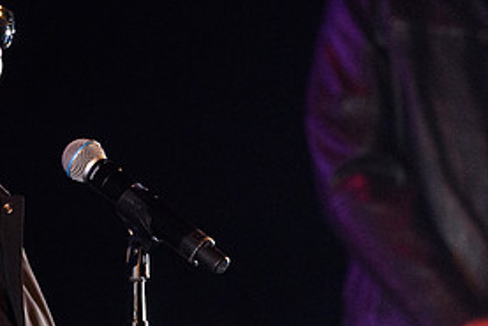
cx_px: 27
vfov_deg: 1.1
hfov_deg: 1.6
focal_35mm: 1275
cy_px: 148
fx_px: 17292
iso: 4000
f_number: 6
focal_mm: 480
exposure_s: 1/200
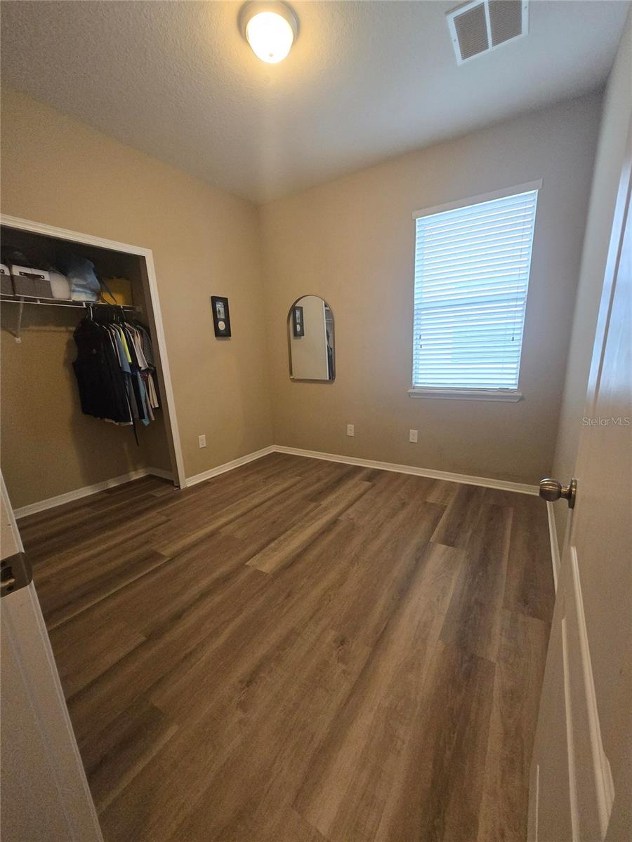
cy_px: 421
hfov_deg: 89.9
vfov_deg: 106.2
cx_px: 316
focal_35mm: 13
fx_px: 316
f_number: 2.2
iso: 500
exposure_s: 1/60
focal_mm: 1.7
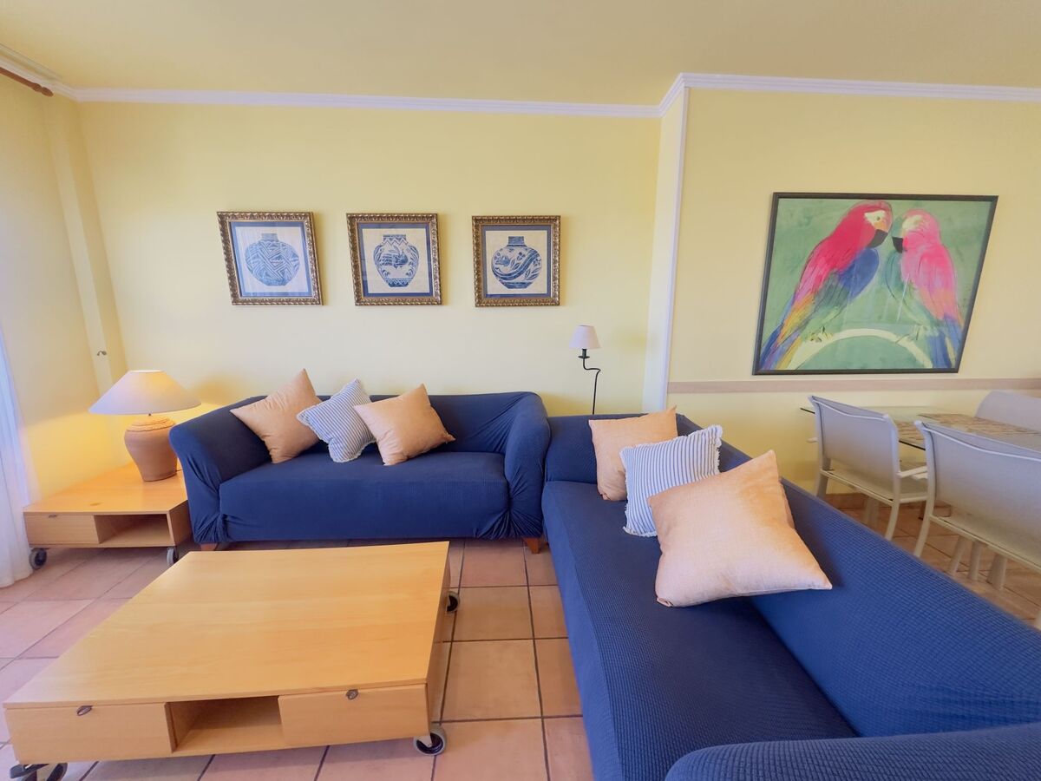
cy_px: 390
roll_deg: -0.1
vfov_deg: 85.7
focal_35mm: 14
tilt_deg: -11.5
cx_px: 520
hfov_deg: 102.1
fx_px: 421
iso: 200
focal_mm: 2.22
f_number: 2.2
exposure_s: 1/100
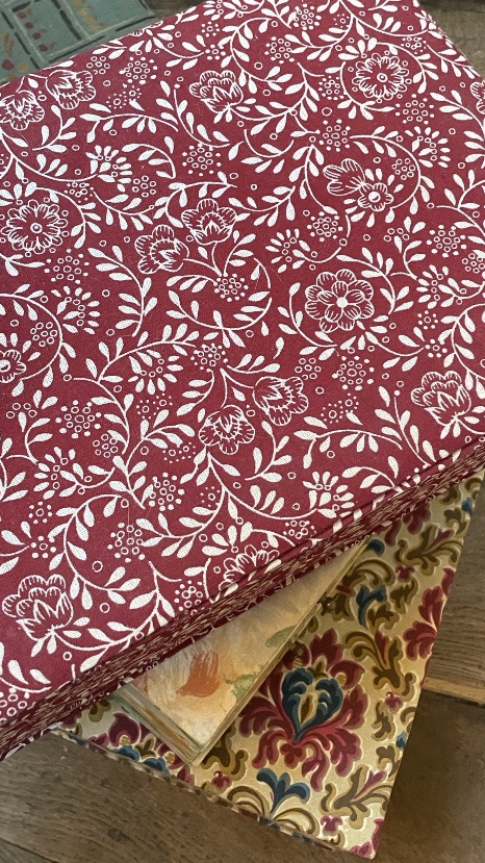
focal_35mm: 41
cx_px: 199
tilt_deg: -65.1
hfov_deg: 28.9
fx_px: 938
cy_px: 417
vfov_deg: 49.4
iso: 400
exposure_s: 1/33
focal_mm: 4.2
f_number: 1.6
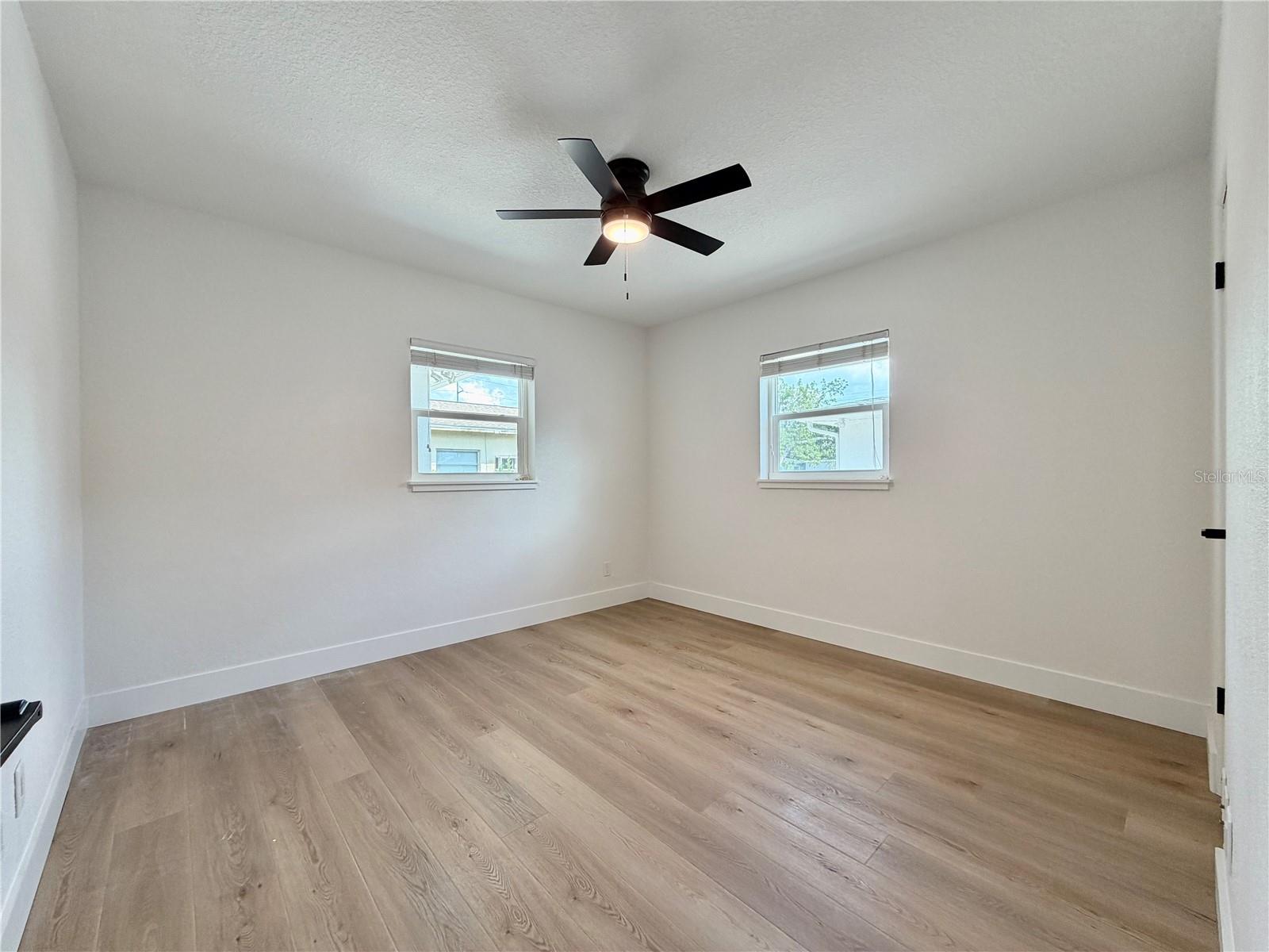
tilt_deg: -0.8
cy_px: 476
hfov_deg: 102.1
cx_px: 634
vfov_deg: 85.7
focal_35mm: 14
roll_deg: +0.5
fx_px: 513
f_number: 2.2
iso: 160
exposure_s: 1/120
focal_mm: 2.22
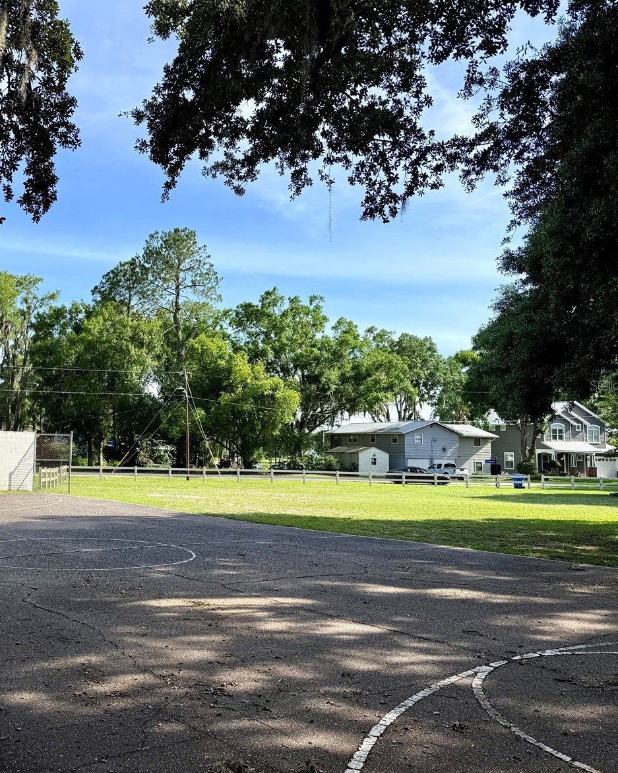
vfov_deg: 55.7
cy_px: 385
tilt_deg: +5.9
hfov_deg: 43.7
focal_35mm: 32
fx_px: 732
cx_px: 125
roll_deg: -1.5
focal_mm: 6.76
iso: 80
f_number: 1.78
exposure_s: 1/3584
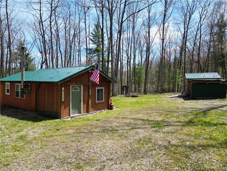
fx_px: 157
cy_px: 86
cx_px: 114
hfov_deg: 71.6
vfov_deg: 56.8
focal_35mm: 24
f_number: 1.7
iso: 130
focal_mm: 6.72
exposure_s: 1/1600
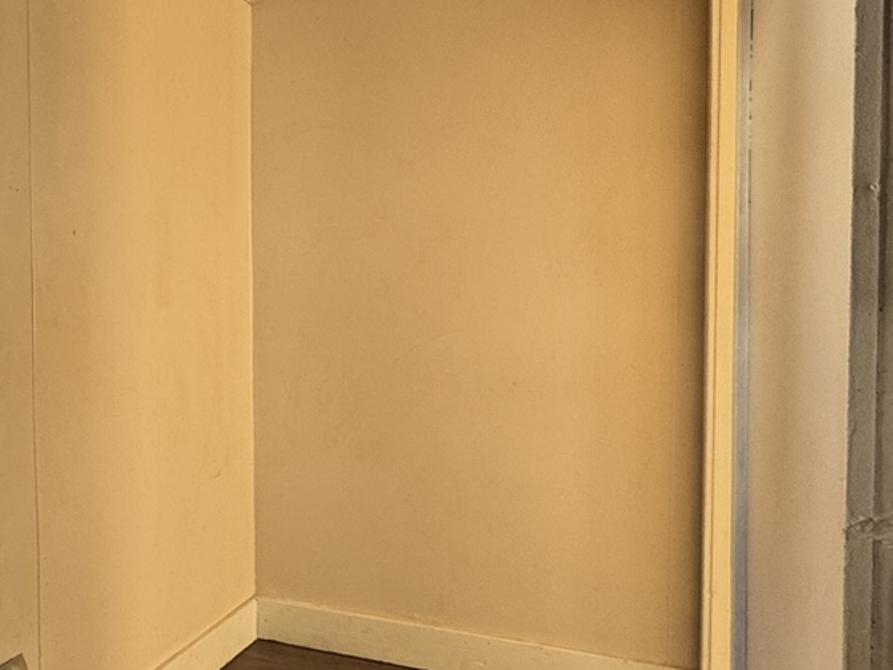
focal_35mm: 36
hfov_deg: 46.9
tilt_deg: -2.9
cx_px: 110
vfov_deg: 39.7
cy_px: 327
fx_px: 929
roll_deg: +0.2
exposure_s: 1/99
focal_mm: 2.22
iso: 125
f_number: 2.2
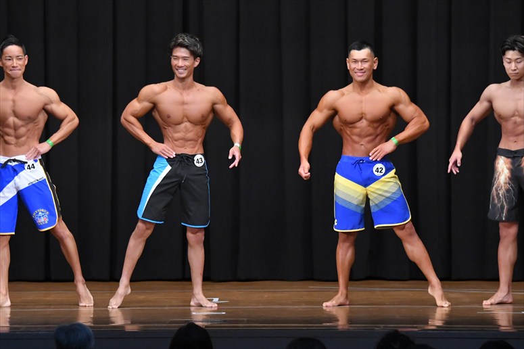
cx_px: 262
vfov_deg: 6.8
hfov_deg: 10.2
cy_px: 174
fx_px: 2939
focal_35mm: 202
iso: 8000
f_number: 5.6
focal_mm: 135
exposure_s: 1/400
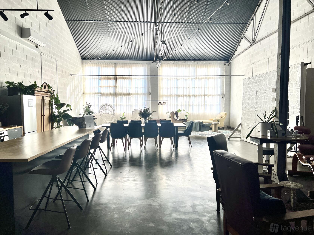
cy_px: 118
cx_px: 157
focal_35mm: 26
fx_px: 236
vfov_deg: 53.1
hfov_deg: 67.3
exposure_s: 1/331
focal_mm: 5.7
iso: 50
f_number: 1.5
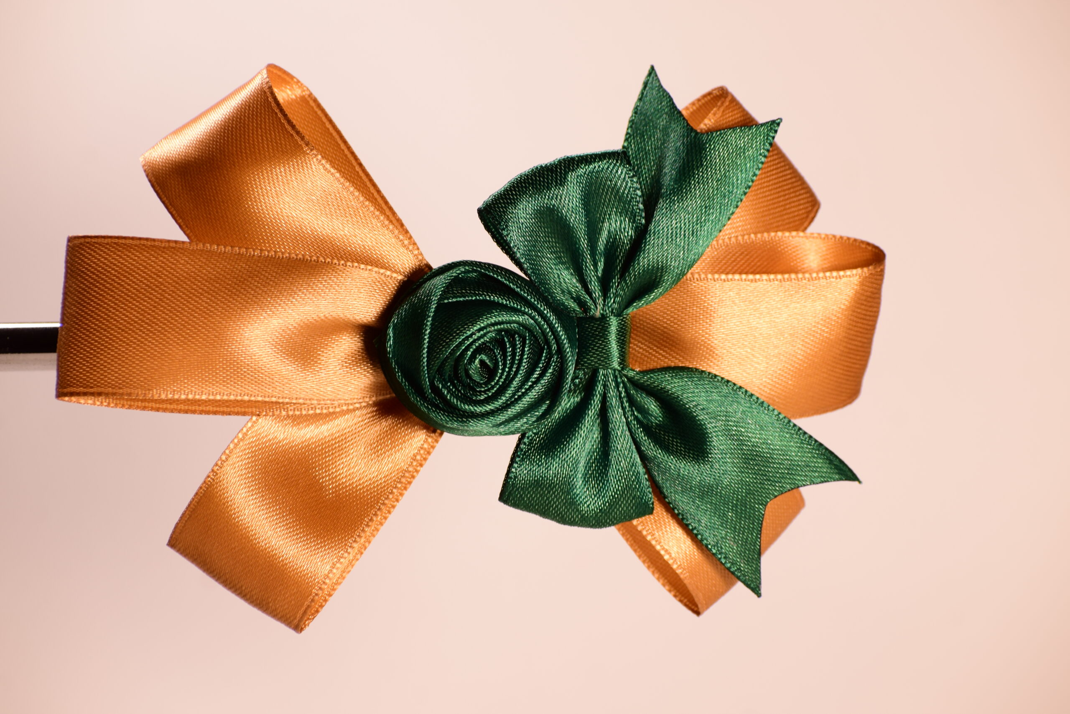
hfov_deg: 8.1
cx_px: 535
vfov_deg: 5.4
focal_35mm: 255
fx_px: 7579
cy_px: 357
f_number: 9
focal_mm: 170
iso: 160
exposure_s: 1/40
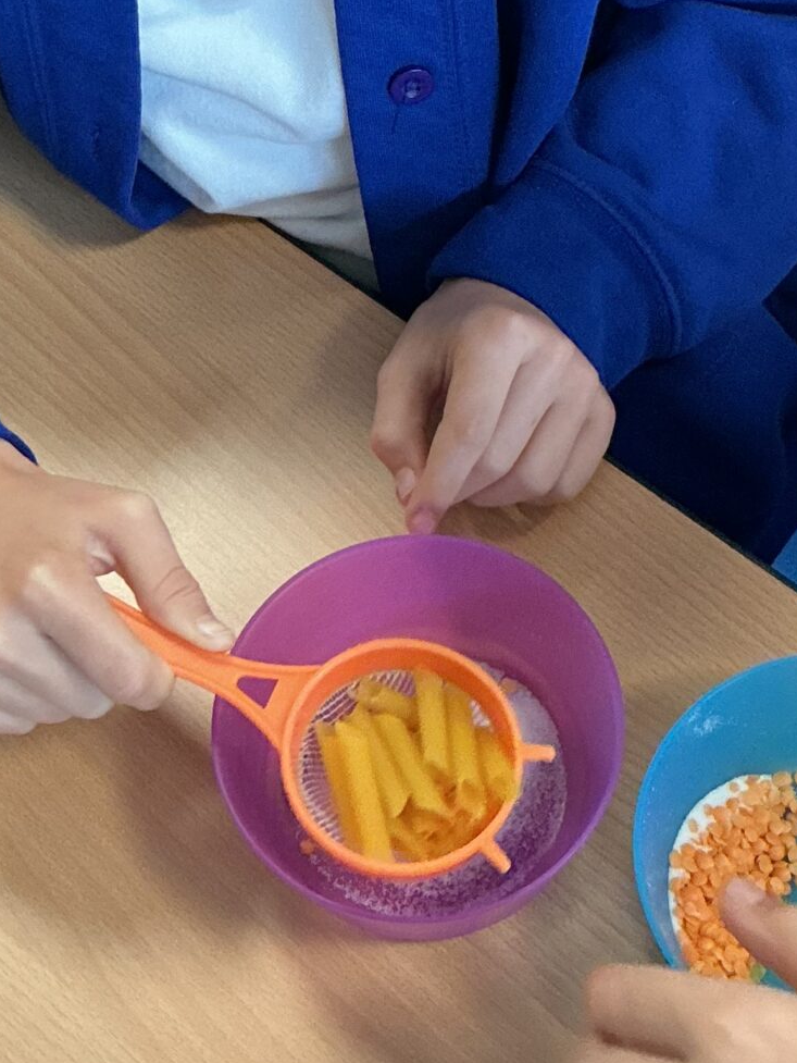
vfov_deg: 25.2
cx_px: 360
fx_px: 2333
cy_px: 205
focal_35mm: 76
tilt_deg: -52.5
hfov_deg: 19.4
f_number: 1.8
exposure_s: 1/60
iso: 200
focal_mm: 3
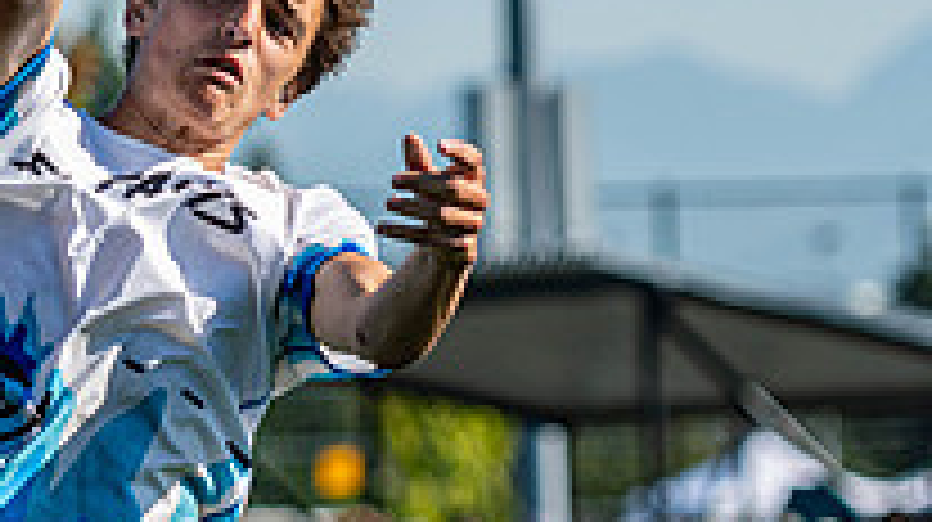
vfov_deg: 2.5
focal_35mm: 493
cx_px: -104
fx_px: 12172
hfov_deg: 4.4
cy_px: 124
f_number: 3.2
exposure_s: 1/2000
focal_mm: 112
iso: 100
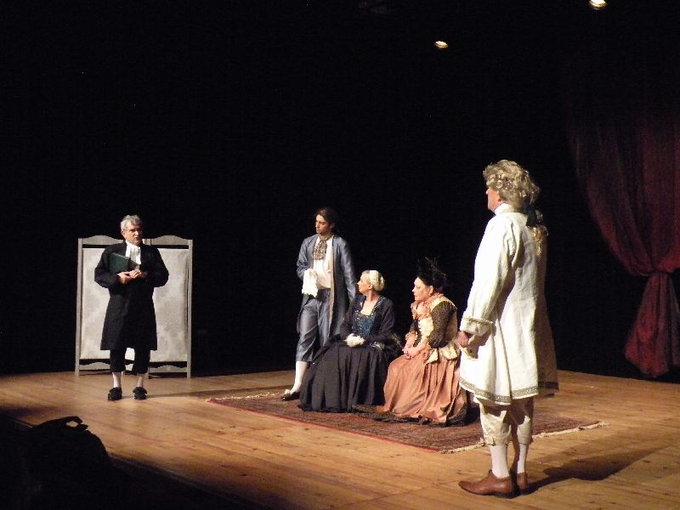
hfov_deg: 44.8
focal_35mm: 42
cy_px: 255
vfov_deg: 34.3
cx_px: 340
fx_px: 825
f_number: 3.2
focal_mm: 7.4
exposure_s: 1/60
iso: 800
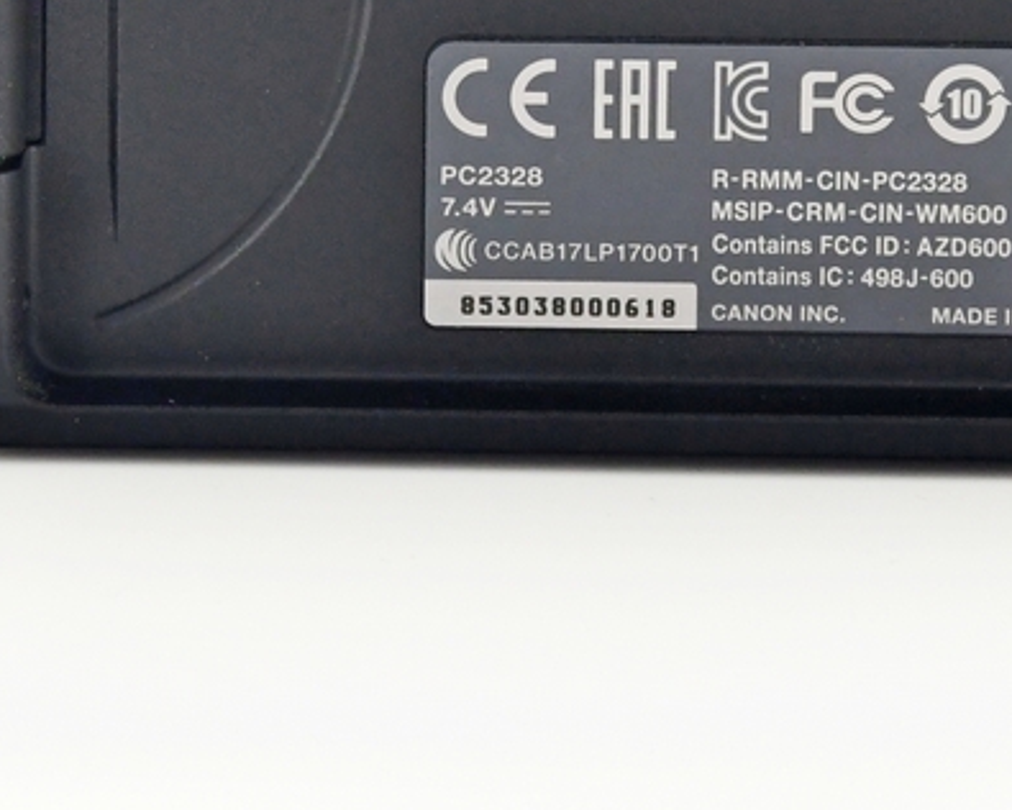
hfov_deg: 6.9
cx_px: 151
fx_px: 8326
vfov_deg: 5.5
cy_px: -326
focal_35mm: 278
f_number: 8
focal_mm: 52
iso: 1250
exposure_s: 1/100
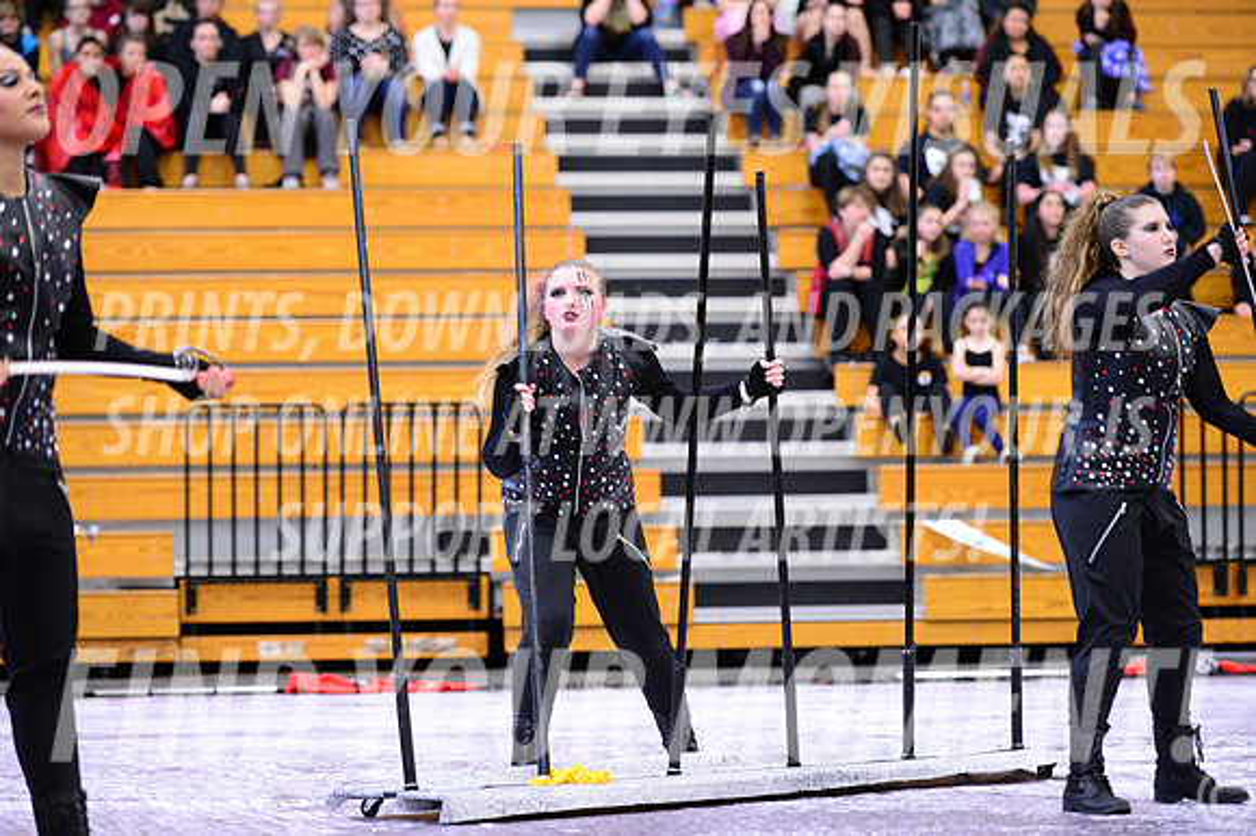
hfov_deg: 16.8
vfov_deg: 11.2
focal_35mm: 122
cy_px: 418
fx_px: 4254
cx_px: 628
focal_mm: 122
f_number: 2.8
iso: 6400
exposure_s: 1/250
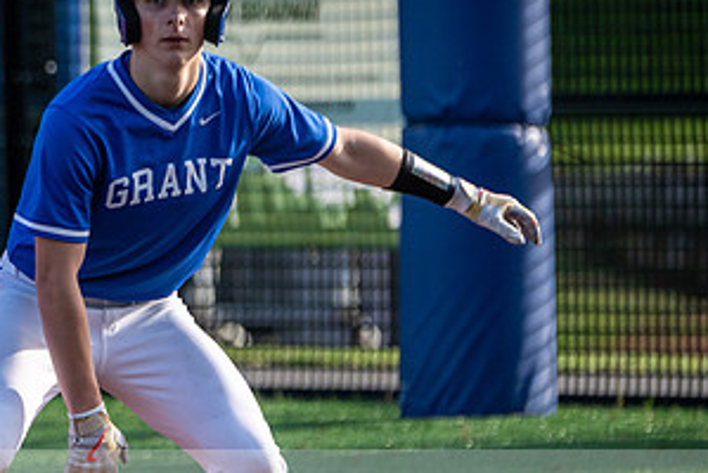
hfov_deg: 2.1
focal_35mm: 973
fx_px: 19154
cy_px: 364
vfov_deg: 1.4
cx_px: -109
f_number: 5.6
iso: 450
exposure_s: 1/1000
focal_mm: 340
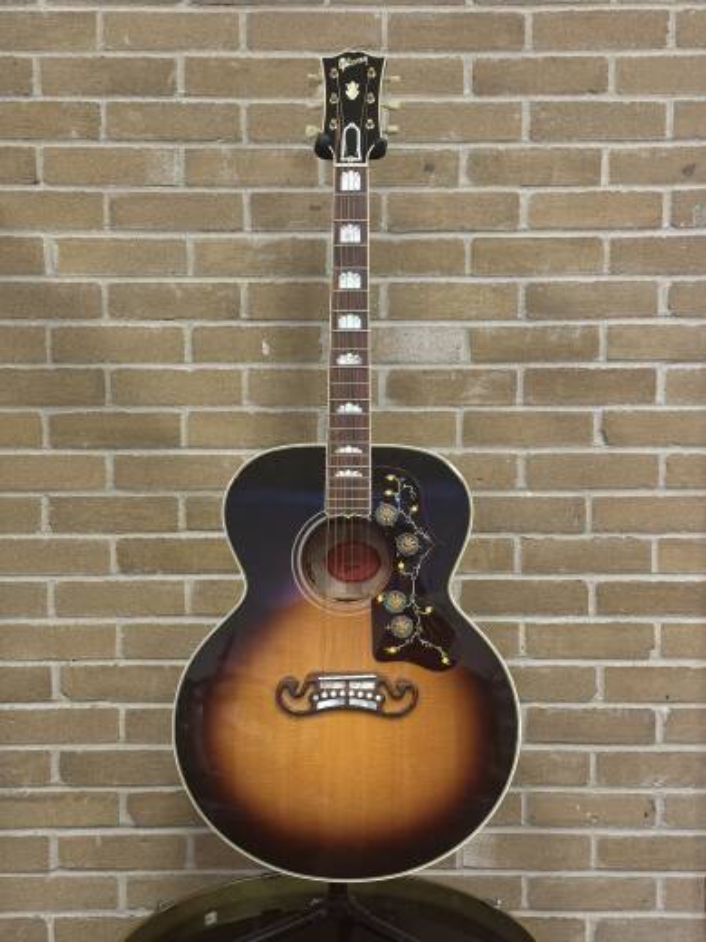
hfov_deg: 30.3
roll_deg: +1.1
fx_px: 1305
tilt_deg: -6.1
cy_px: 471
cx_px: 353
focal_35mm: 48
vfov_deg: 39.7
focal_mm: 6.76
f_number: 1.78
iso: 250
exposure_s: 1/40
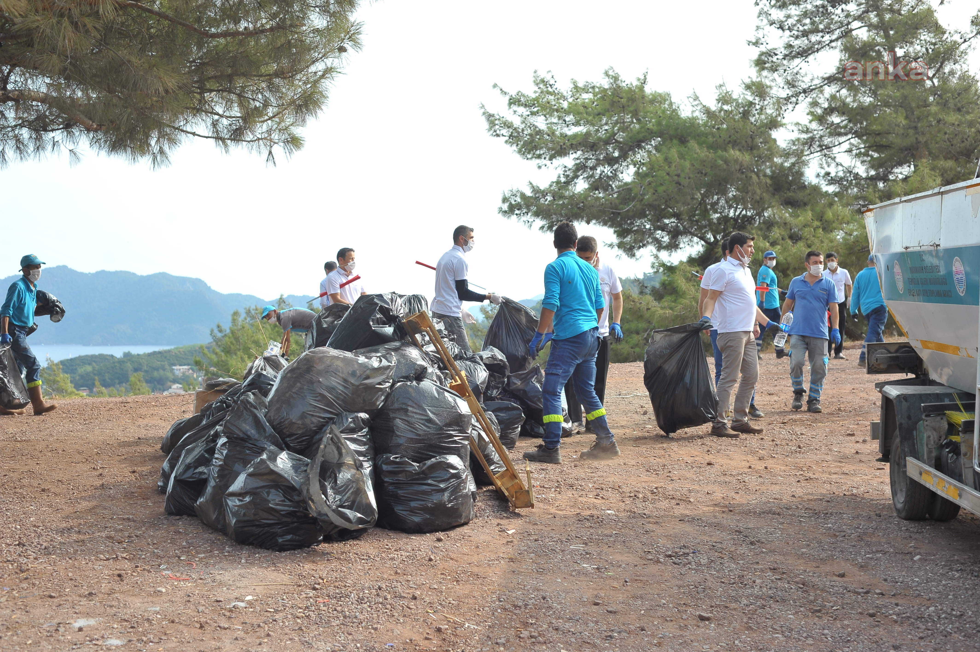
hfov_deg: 39.6
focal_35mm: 50
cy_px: 326
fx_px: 1360
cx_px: 490
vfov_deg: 27.0
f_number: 5.6
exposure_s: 1/400
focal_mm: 50
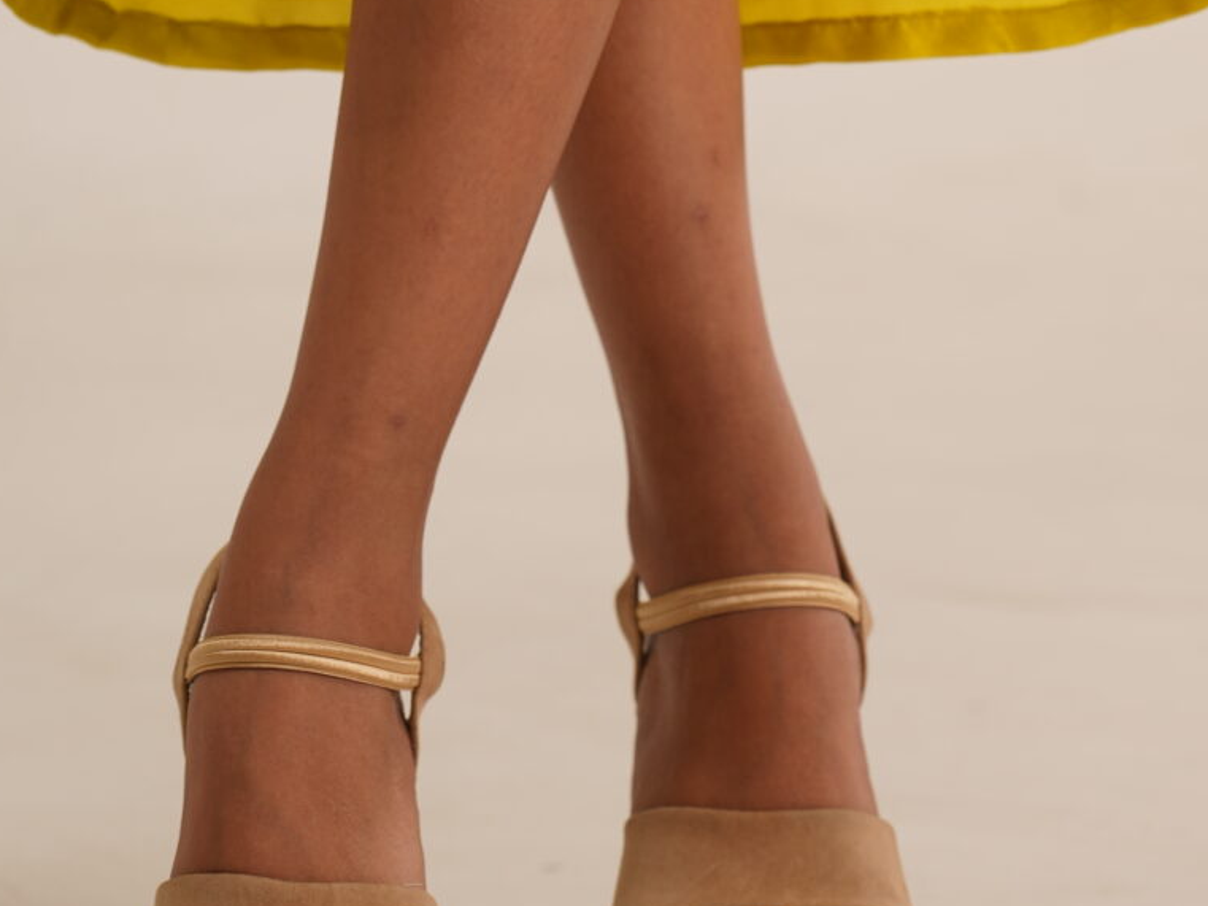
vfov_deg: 5.3
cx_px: 596
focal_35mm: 275
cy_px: -1103
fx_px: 9598
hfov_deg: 7.2
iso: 50
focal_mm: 85
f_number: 4
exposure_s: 1/160
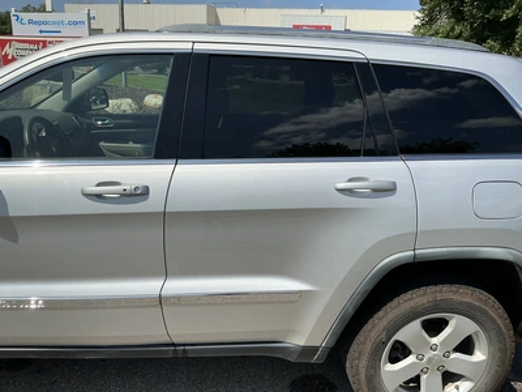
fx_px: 422
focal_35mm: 28
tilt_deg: -17.0
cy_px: 196
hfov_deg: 63.4
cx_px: 261
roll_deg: -2.8
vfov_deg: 49.7
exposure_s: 1/2959
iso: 25
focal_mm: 3
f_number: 1.8
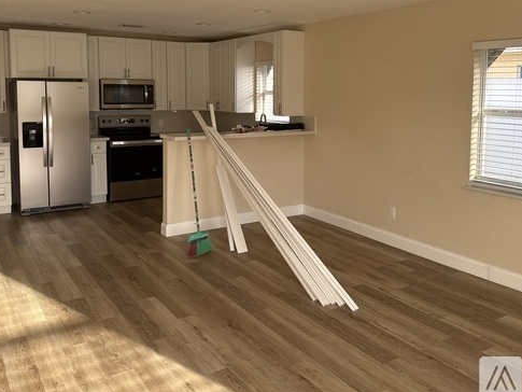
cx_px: 294
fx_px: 498
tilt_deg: -4.3
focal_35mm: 33
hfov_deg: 55.2
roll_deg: +0.6
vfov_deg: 42.4
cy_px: 130
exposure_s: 1/327
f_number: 1.78
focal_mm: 6.76
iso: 80
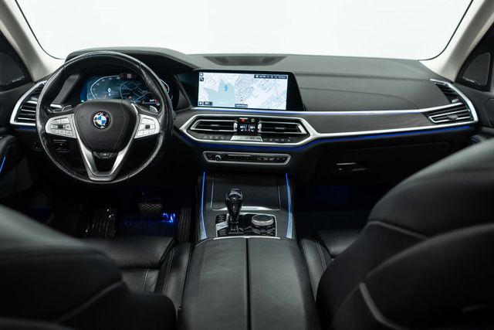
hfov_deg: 65.5
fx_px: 384
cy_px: 165
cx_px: 247
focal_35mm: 28
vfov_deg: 46.4
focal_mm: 28
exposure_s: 1/40
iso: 500
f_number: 3.2
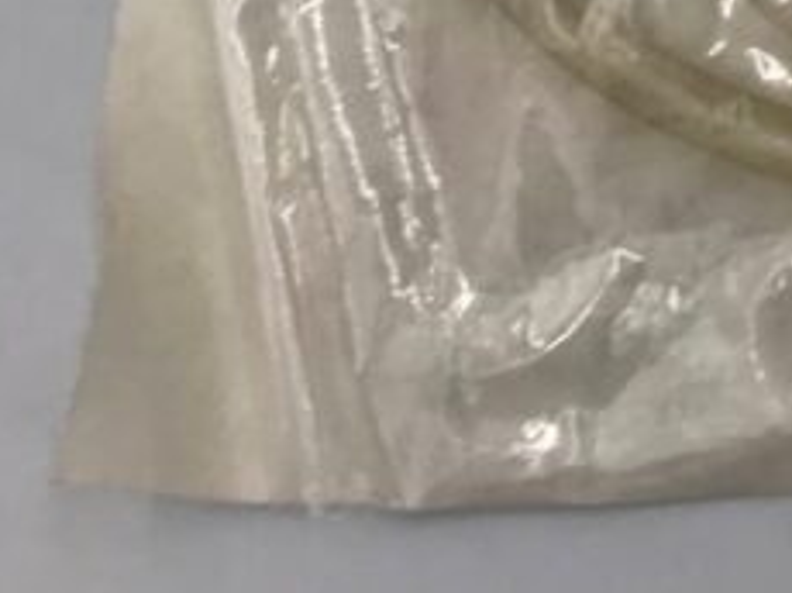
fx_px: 2788
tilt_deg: -83.1
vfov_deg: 11.6
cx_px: 1577
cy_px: -283
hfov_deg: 13.8
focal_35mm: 122
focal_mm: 3.99
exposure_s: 1/60
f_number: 1.8
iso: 25
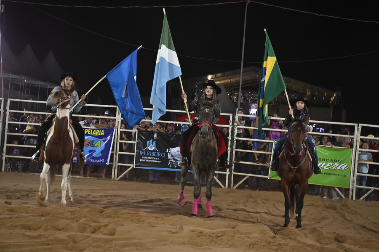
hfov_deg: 28.9
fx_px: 737
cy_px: 126
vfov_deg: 19.4
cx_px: 190
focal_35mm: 70
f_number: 4
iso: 2000
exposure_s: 1/60
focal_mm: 70
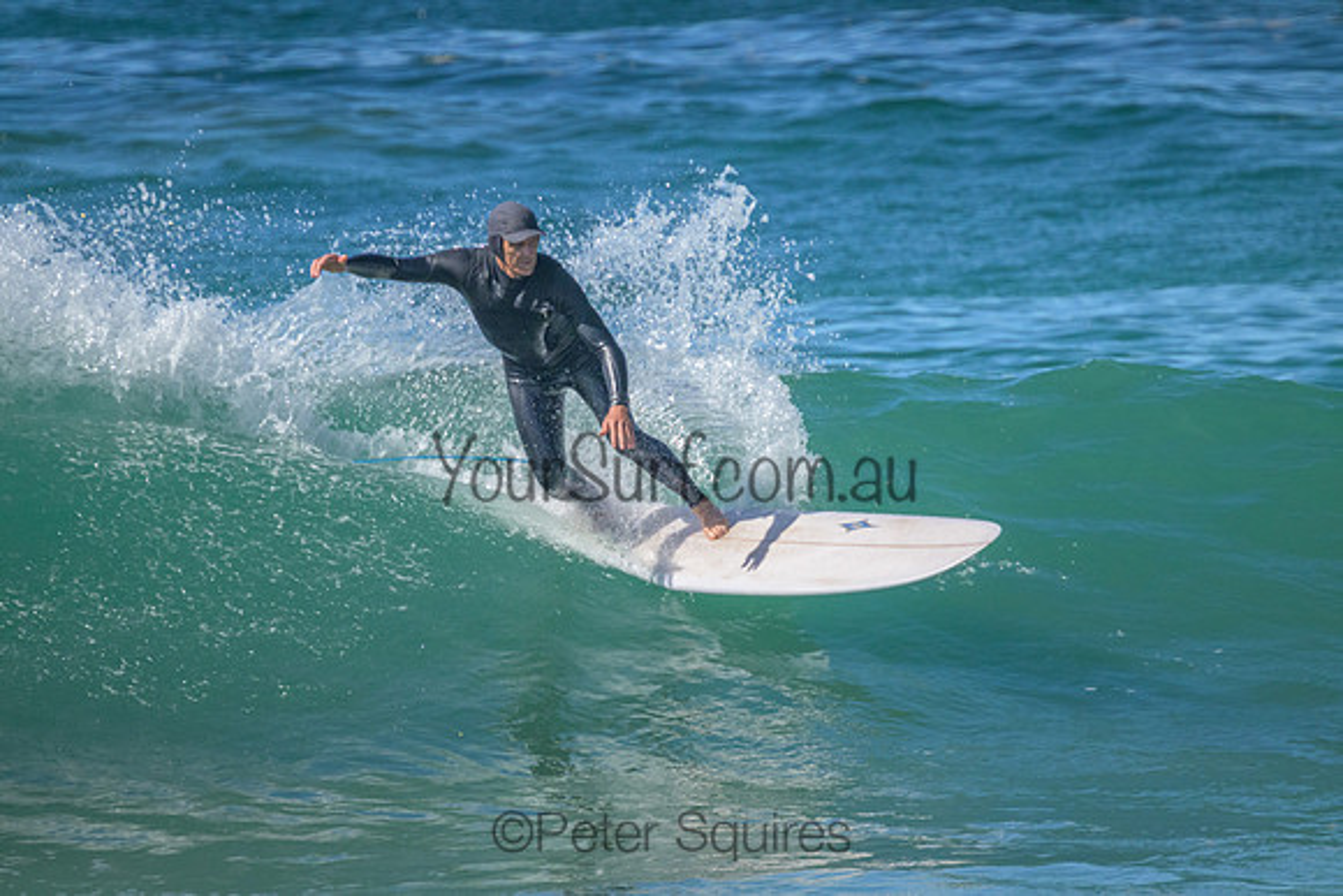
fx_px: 29850
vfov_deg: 1.7
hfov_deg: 2.6
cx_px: 672
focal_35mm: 800
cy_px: 448
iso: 2800
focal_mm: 800
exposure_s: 1/2000
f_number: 11
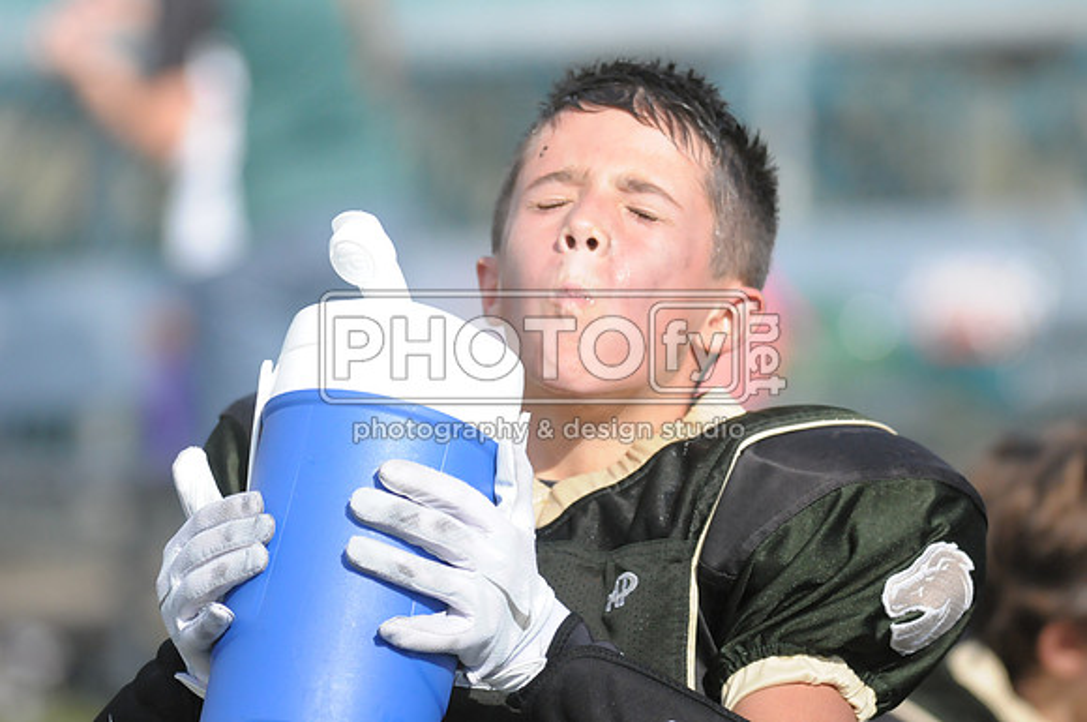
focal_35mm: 300
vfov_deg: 4.6
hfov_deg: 6.9
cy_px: 361
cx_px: 544
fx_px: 9046
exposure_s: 1/8000
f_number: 4
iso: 1600
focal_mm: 200
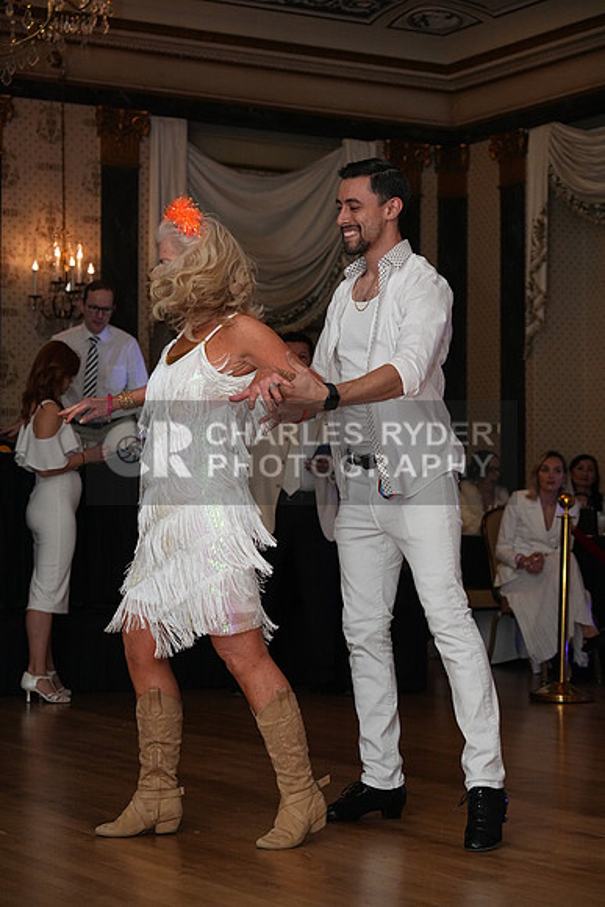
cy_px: 454
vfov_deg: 26.3
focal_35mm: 77
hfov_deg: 17.7
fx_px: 1940
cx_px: 302
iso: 5000
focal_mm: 77
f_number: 5
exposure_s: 1/200
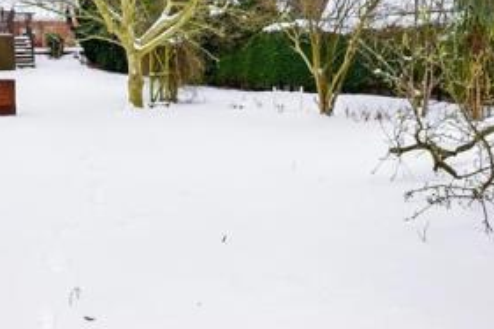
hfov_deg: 54.2
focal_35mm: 35
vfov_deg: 36.1
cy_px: 52
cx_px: 290
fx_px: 480
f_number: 8
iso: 400
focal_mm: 10
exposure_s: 1/200
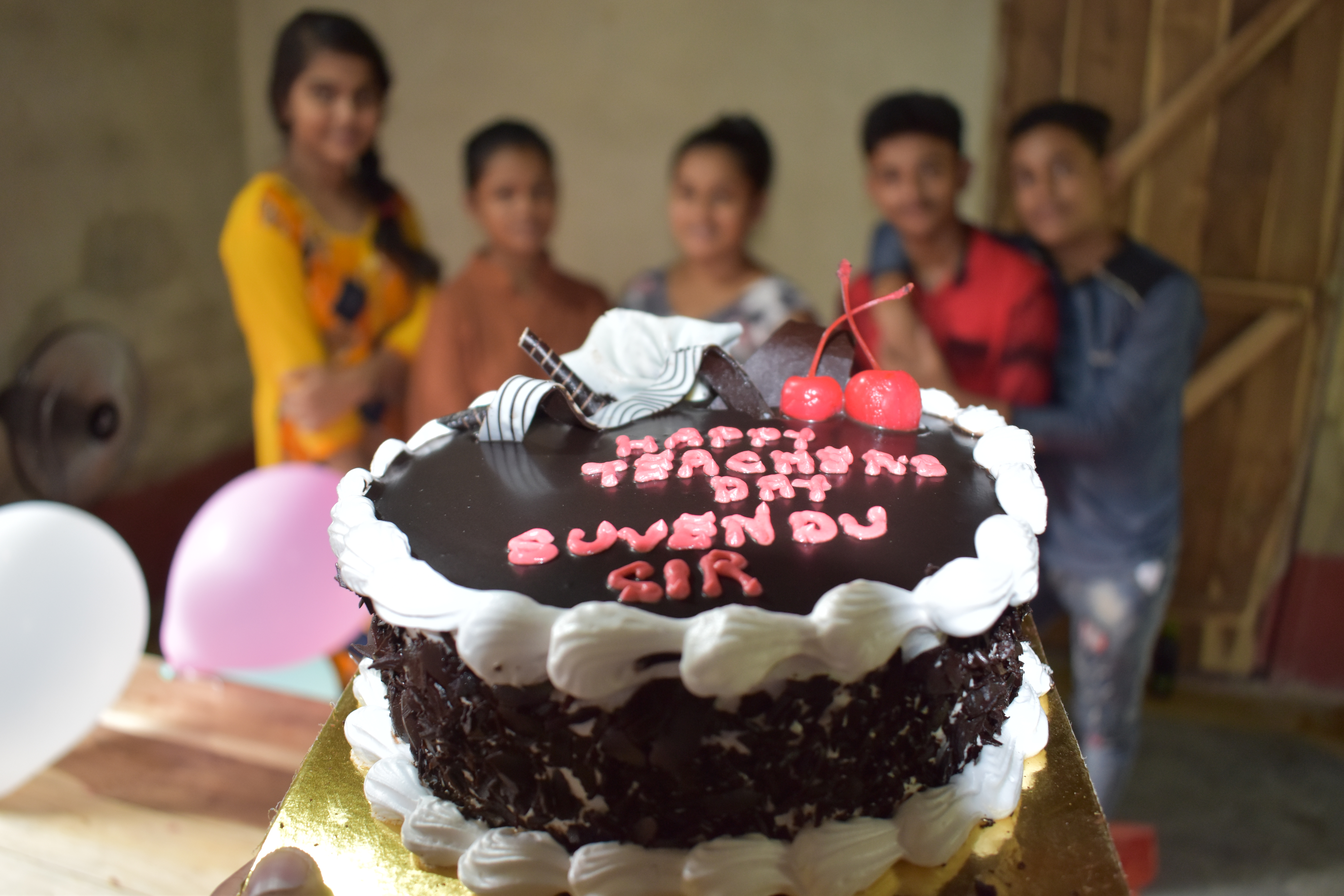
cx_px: 672
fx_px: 1120
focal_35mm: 30
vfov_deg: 43.6
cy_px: 448
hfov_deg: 61.9
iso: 720
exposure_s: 1/30
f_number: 3.5
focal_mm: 20
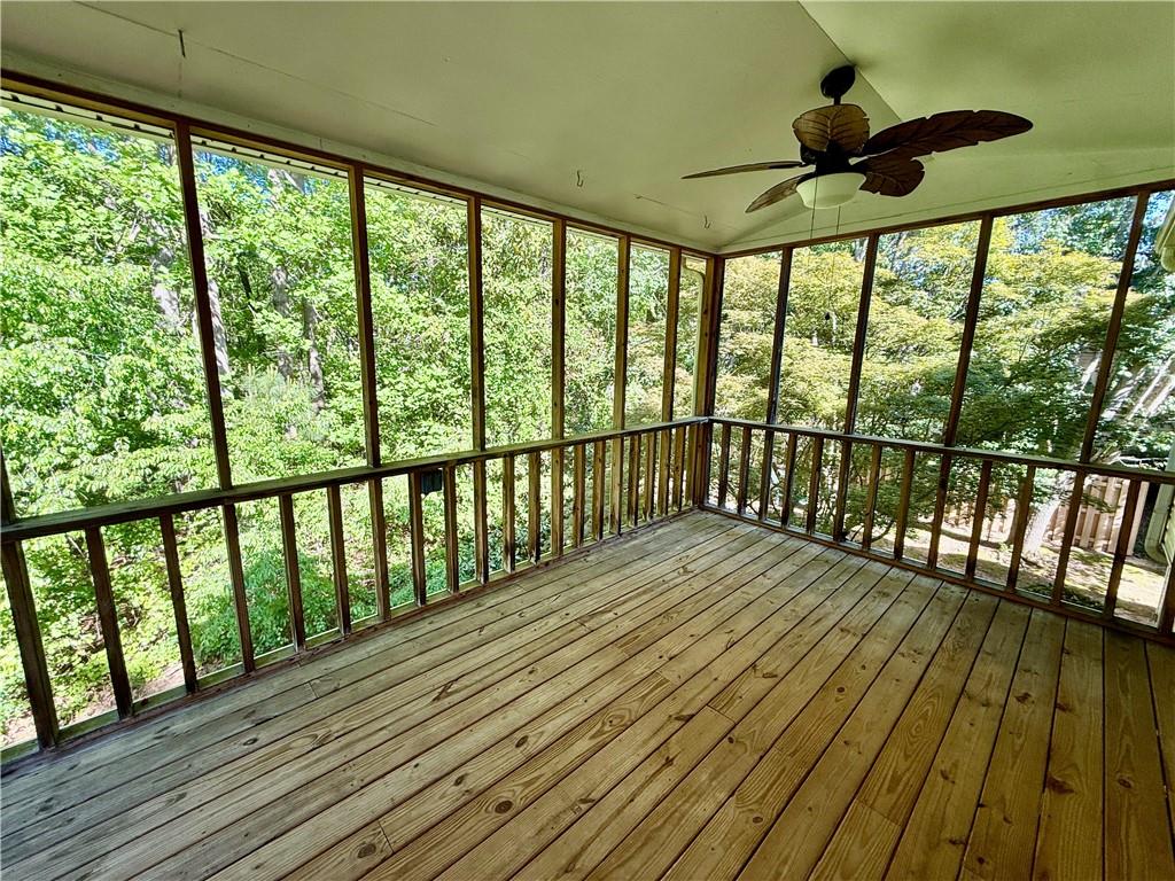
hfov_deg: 102.1
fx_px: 475
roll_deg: -1.2
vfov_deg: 85.7
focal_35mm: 14
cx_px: 588
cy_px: 440
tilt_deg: -10.8
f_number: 2.2
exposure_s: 1/137
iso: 50
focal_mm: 2.22
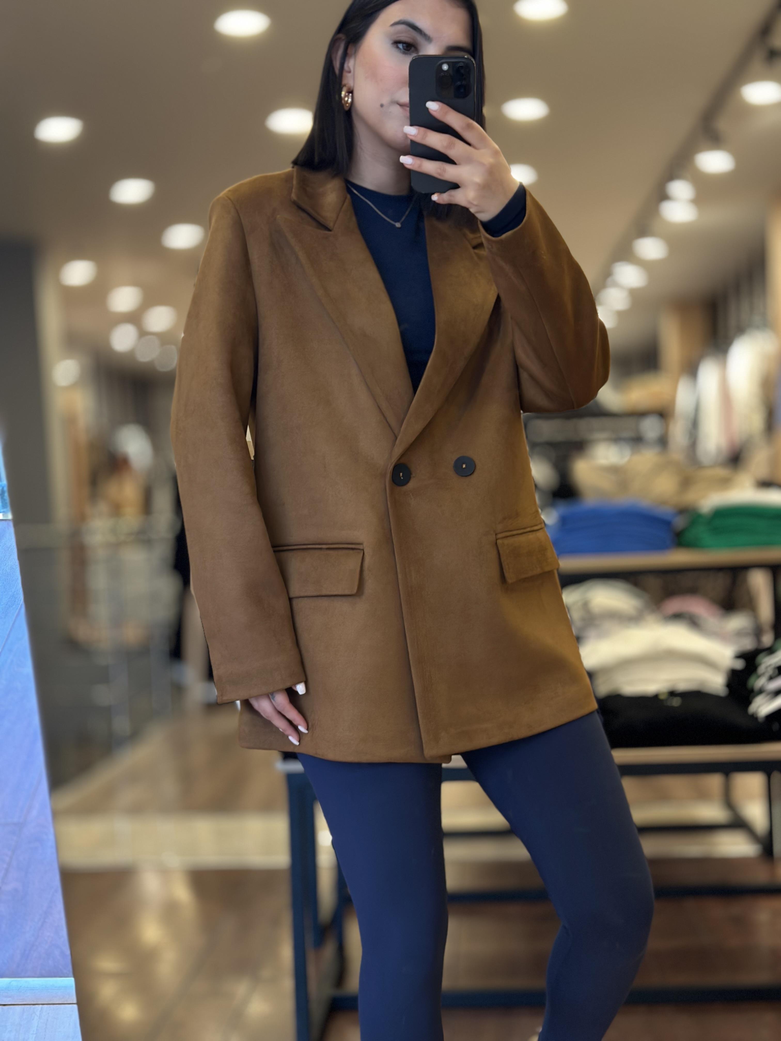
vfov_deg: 39.7
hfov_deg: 30.3
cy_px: 520
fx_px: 1444
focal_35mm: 48
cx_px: 390
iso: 250
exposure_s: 1/60
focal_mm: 6.86
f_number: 1.78
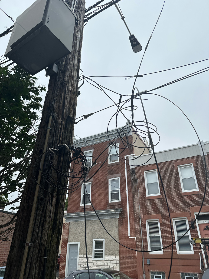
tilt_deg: +30.5
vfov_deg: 71.6
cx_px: 104
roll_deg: -0.1
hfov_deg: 56.8
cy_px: 140
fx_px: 193
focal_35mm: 24
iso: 80
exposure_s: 1/2070
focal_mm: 6.86
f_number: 1.78
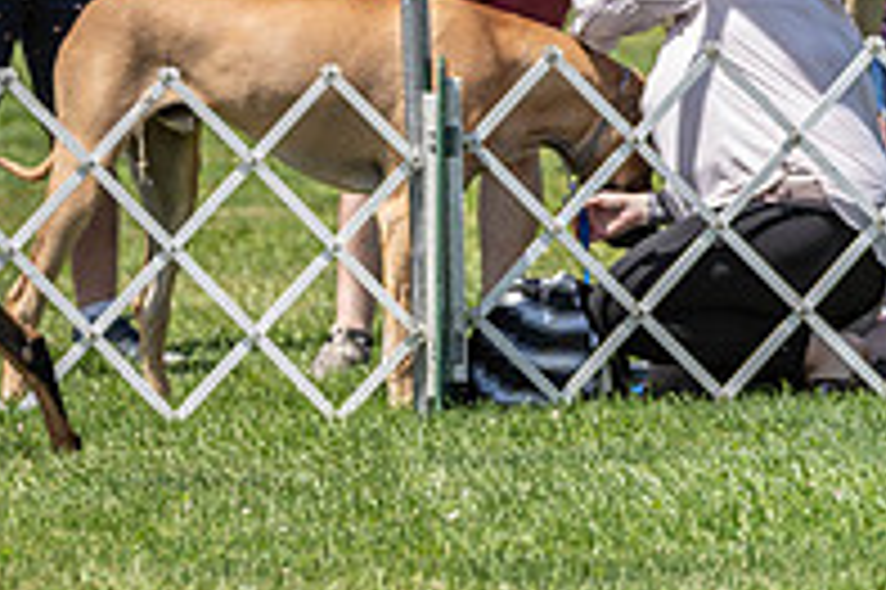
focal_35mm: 433
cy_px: -196
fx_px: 10647
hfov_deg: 4.7
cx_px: -409
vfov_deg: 3.2
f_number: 4
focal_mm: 147
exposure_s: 1/1250
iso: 250
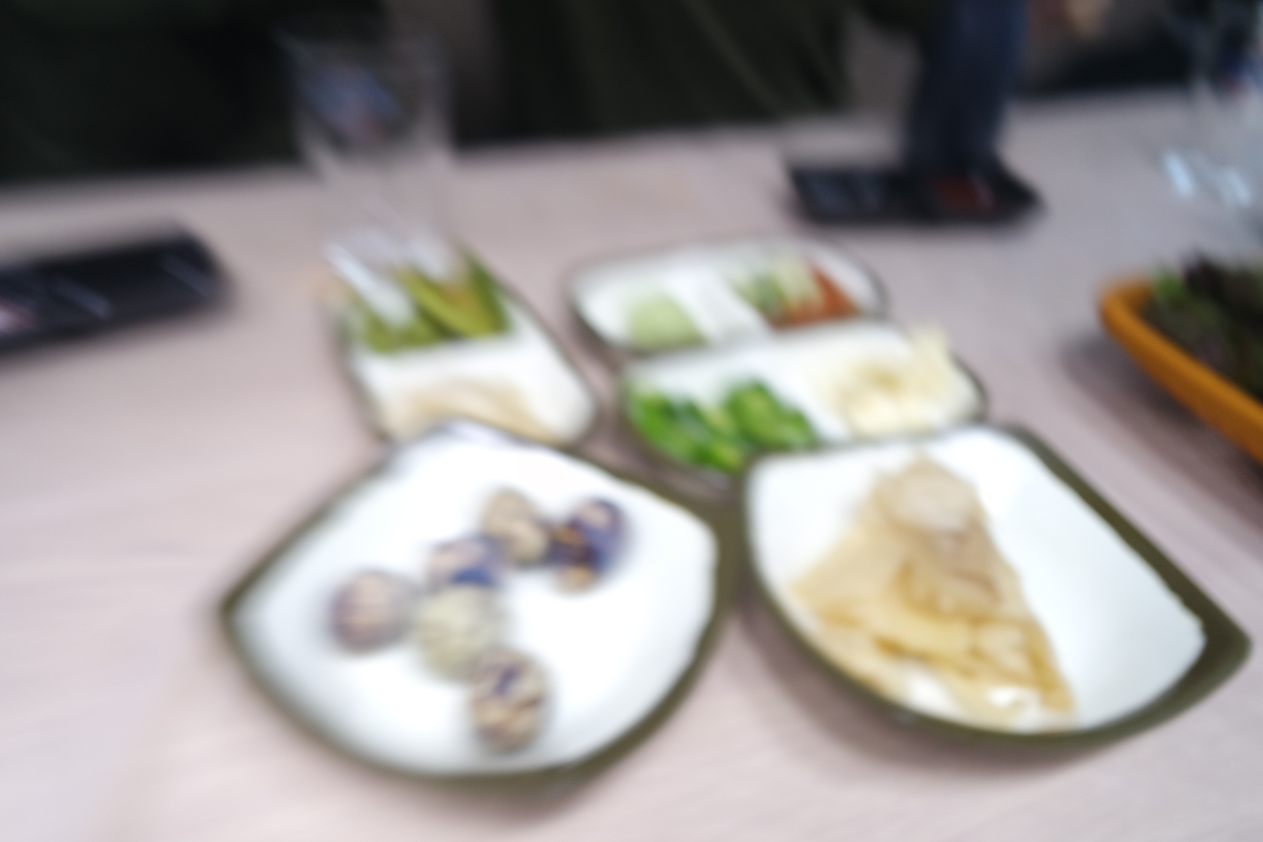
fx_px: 842
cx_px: 632
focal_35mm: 24
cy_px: 421
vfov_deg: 53.1
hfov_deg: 73.7
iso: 200
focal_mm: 9
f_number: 3.5
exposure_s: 1/30
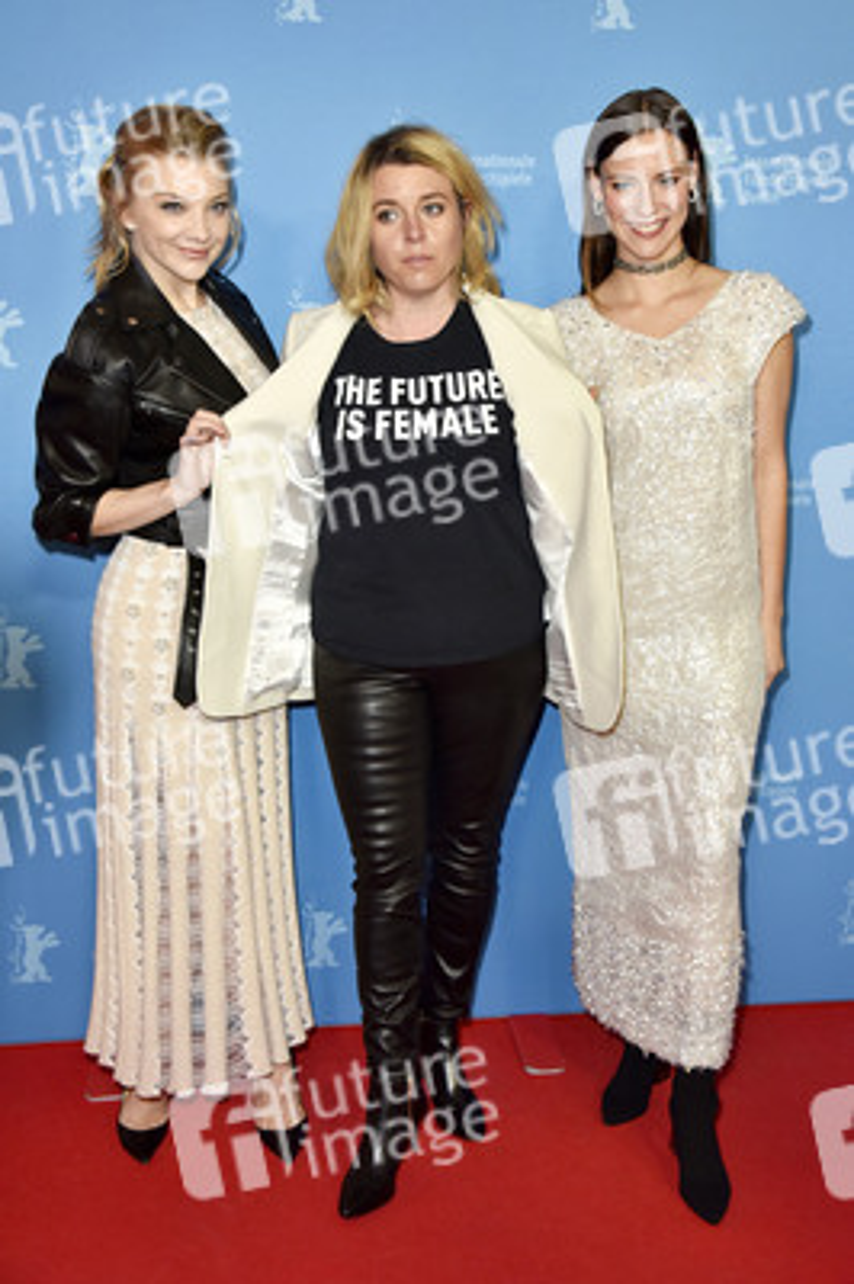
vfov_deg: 46.4
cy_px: 642
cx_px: 427
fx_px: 1497
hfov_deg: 31.8
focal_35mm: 42
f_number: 5.6
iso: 800
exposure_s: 1/125
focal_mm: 42
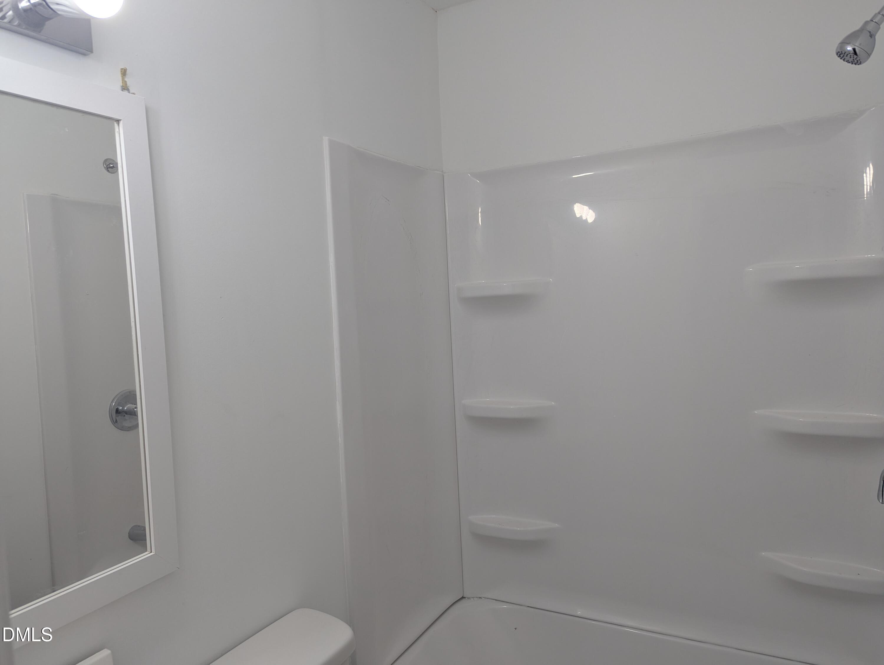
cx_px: 442
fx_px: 614
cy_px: 332
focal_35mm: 24
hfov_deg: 71.5
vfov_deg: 56.9
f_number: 1.85
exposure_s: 1/120
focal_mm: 6.81
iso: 83
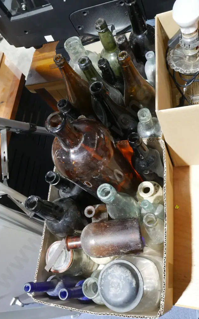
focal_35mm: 30
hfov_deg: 41.8
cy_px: 159
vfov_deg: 62.9
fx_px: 260
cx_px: 97
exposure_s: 1/40
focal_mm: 14
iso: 3200
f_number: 8
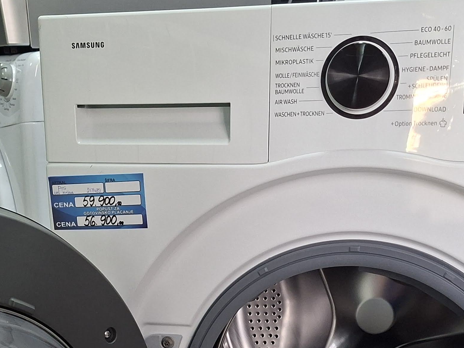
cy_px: 402
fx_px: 791
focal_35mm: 59
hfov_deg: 32.7
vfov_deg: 23.0
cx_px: 221
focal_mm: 5.54
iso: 250
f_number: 1.8
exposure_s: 1/100
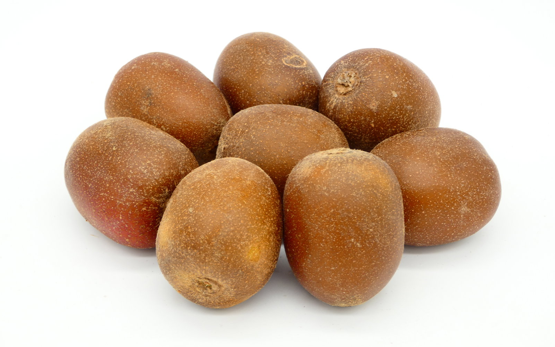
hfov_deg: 24.1
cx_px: 277
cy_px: 148
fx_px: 1301
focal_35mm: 86
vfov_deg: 15.2
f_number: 4.5
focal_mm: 14.5
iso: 80
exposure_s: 1/50
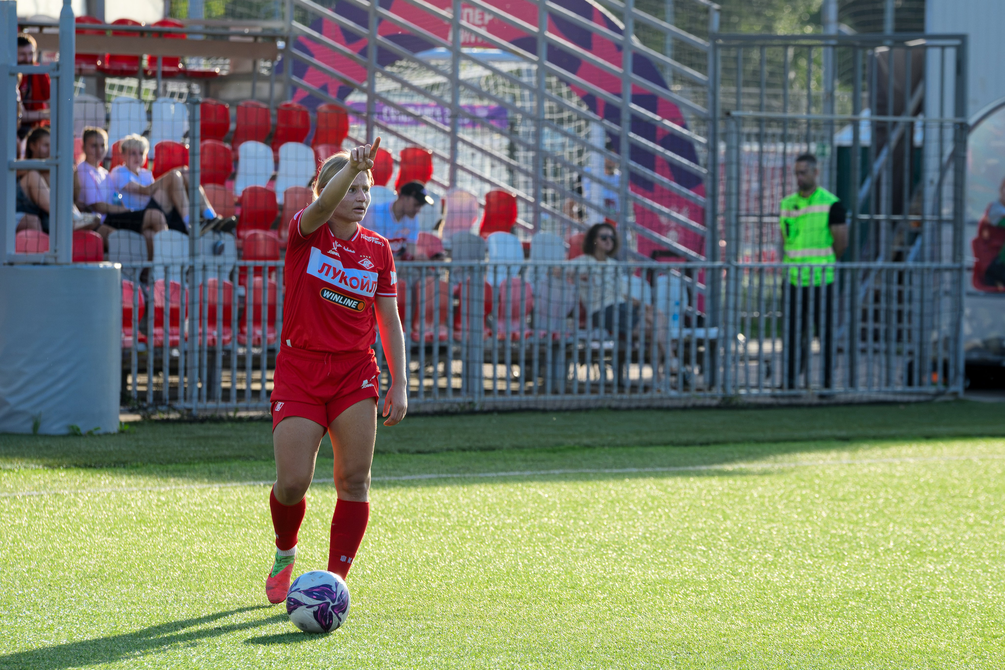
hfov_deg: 7.5
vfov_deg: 5.0
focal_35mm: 274
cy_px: 243
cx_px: 556
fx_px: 7660
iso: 1000
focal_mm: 200
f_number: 6.3
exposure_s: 1/1600
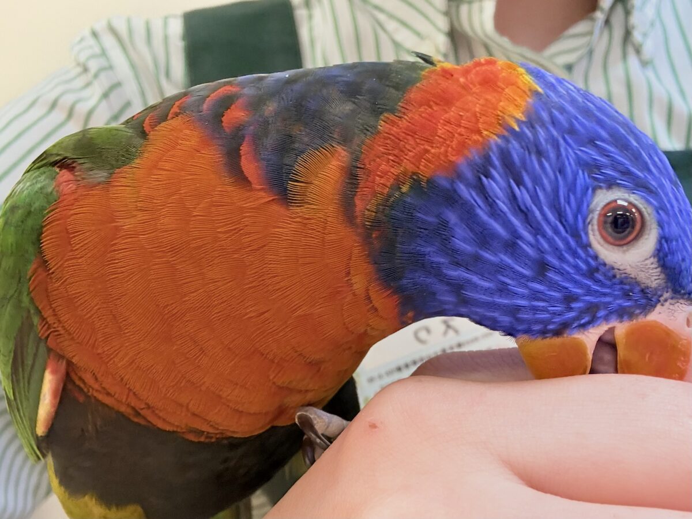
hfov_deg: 73.9
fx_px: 460
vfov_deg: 58.9
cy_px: 260
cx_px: 346
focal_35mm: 23
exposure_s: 1/65
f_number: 1.9
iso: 80
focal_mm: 2.69
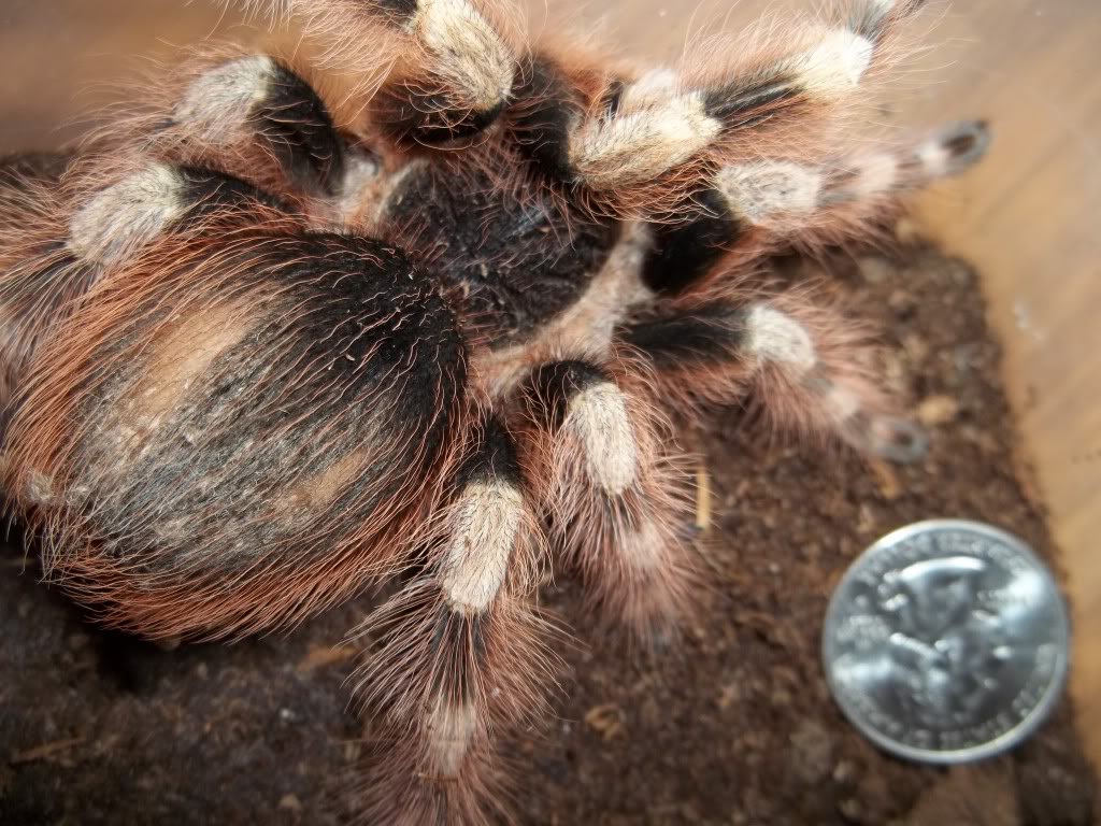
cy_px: 413
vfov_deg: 42.9
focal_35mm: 33
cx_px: 550
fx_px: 1050
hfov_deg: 55.4
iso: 64
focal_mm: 5.9
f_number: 3.3
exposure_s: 1/30
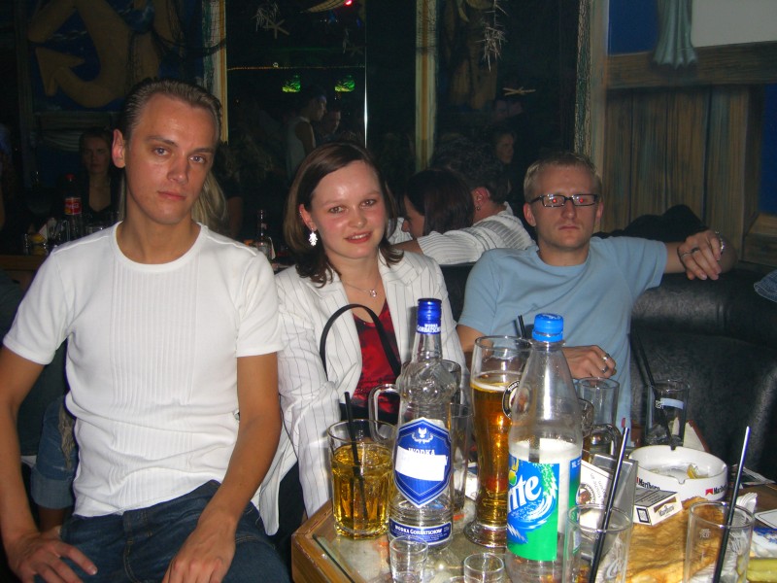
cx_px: 388
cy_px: 292
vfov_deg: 37.7
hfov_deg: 49.0
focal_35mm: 38
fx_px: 853
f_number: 2.8
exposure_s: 1/60
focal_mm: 7.9
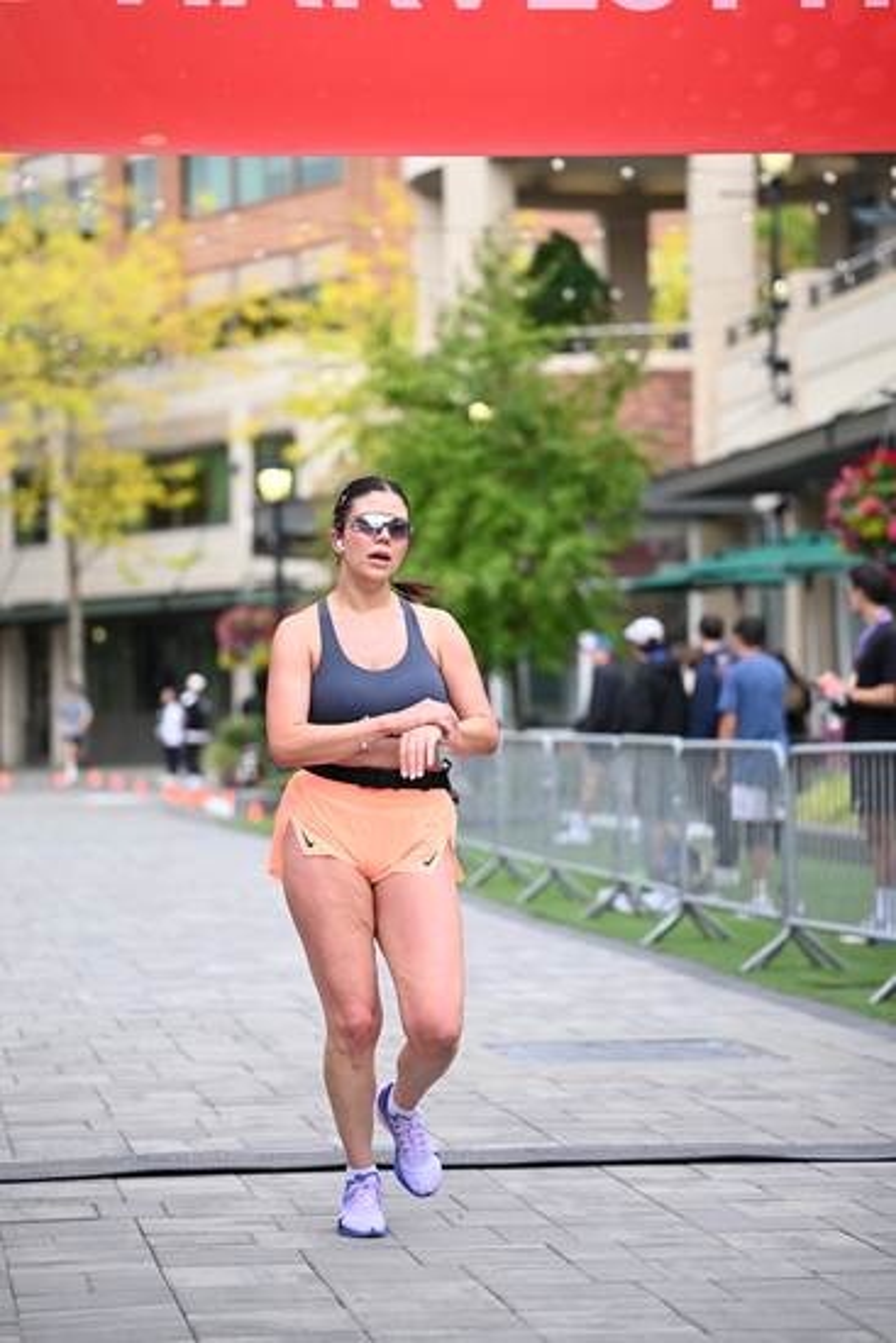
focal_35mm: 102
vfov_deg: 20.0
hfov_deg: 13.4
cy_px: 672
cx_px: 448
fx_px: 3805
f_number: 2.8
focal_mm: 102
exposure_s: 1/1600
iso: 640
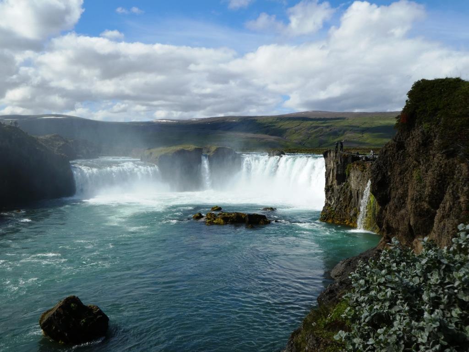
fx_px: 474
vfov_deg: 40.7
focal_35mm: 35
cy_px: 176
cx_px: 234
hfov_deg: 52.6
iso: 80
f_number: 4.5
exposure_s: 1/800
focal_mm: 6.3
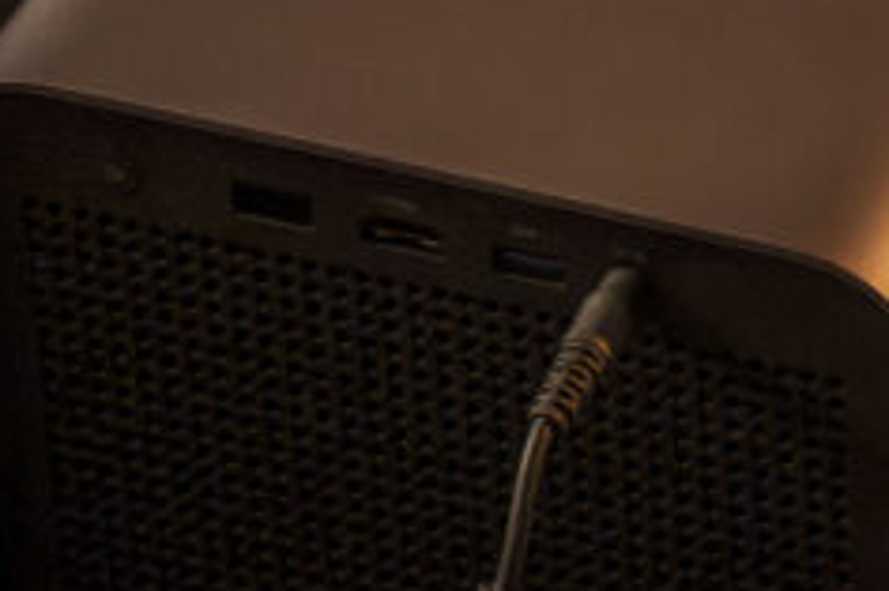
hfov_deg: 5.6
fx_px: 9007
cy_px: 361
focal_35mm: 365
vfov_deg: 3.8
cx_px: 799
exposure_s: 1/125
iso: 6400
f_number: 3.9
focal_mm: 84
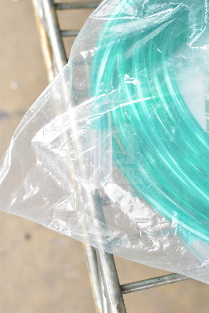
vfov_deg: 41.1
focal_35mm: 48
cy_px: 156
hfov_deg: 28.1
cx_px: 104
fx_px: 418
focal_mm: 32
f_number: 8
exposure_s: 1/250
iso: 1600
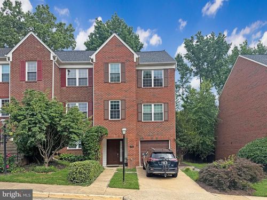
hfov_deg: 71.6
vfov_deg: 56.8
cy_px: 100
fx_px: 185
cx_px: 134
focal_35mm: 24
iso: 80
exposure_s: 1/1215
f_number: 1.78
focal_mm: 6.76
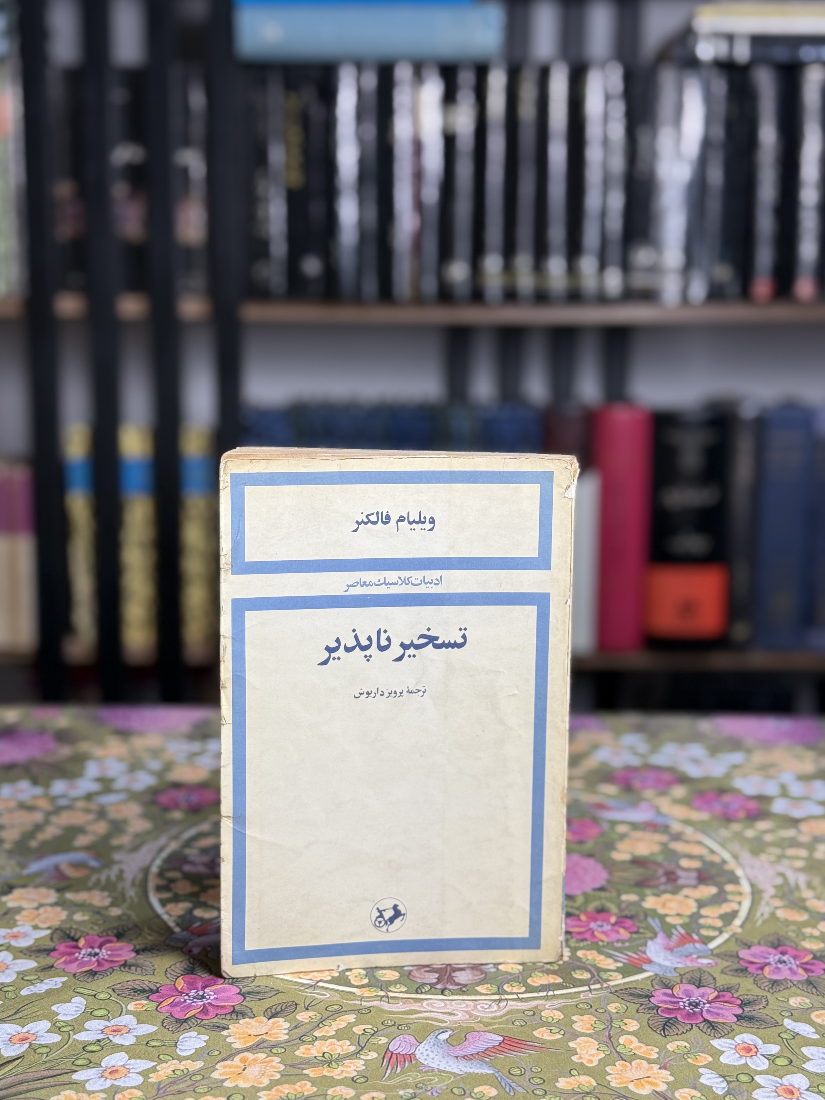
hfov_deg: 29.7
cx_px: 410
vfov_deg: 38.9
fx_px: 1557
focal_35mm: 49
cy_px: 546
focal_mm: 6.76
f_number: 1.78
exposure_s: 1/100
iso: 50
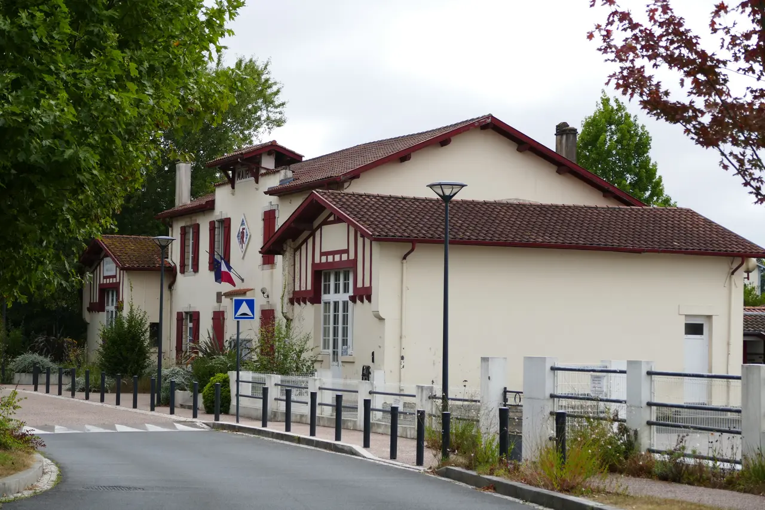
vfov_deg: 15.9
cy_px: 255
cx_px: 382
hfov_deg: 23.6
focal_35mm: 86
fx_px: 1827
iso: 125
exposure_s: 1/800
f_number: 3.8
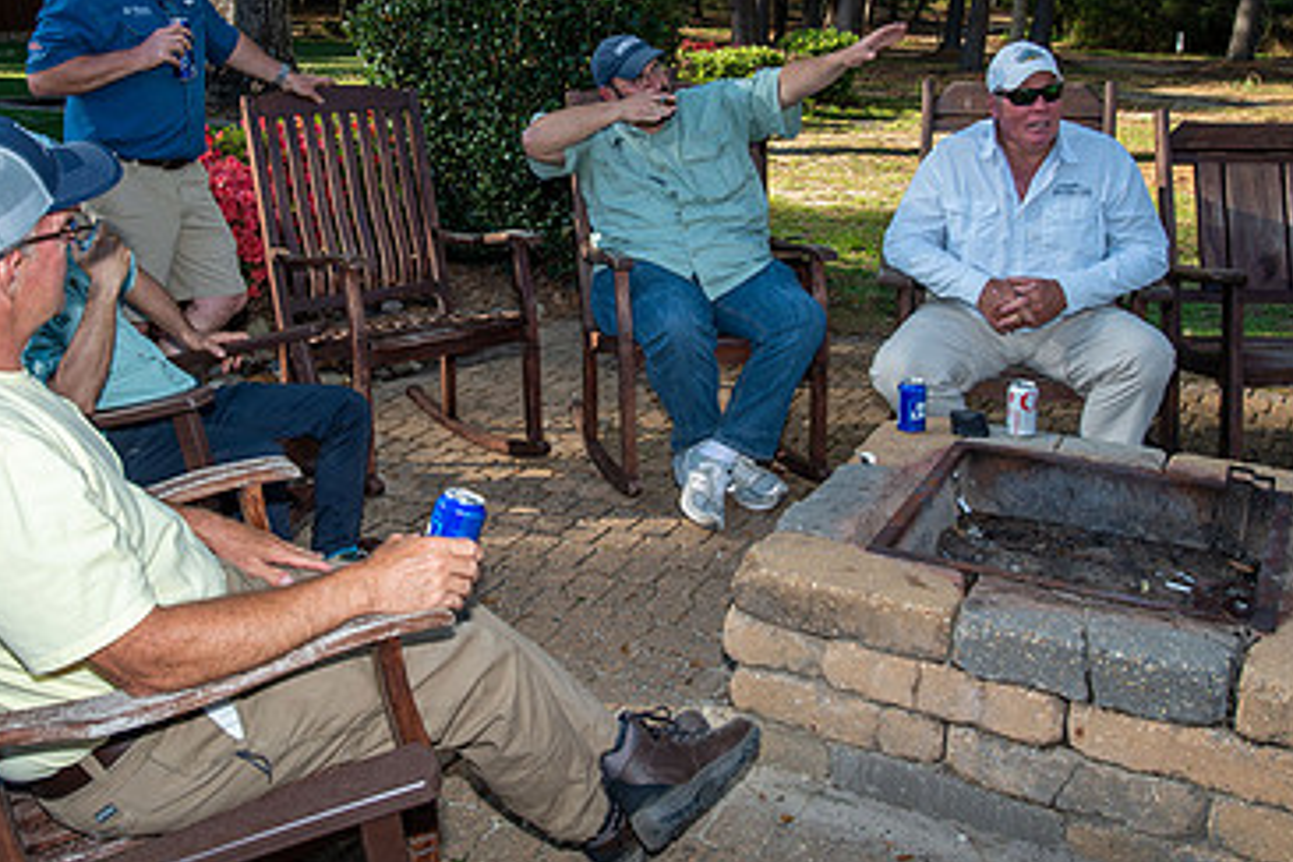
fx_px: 1365
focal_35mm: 38
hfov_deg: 50.5
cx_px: 555
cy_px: 307
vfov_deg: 34.8
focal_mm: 24
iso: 160
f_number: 5.6
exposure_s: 1/250
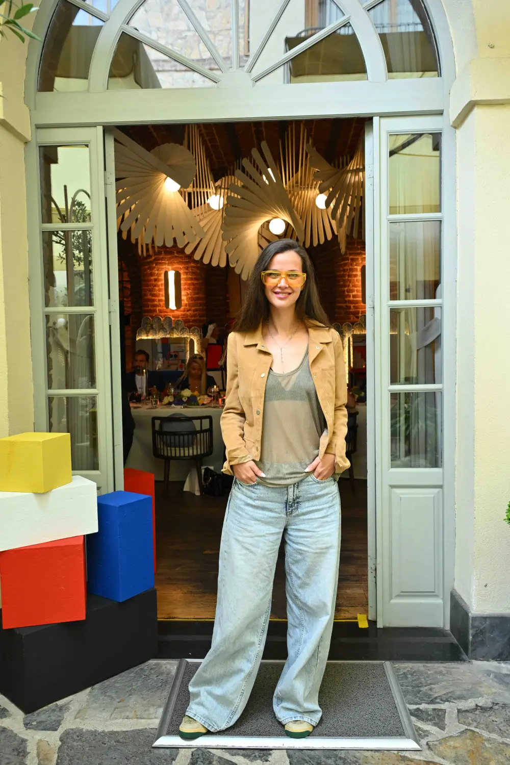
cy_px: 382
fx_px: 637
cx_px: 255
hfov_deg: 43.6
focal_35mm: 30
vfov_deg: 61.9
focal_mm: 30
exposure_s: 1/40
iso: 1250
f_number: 8
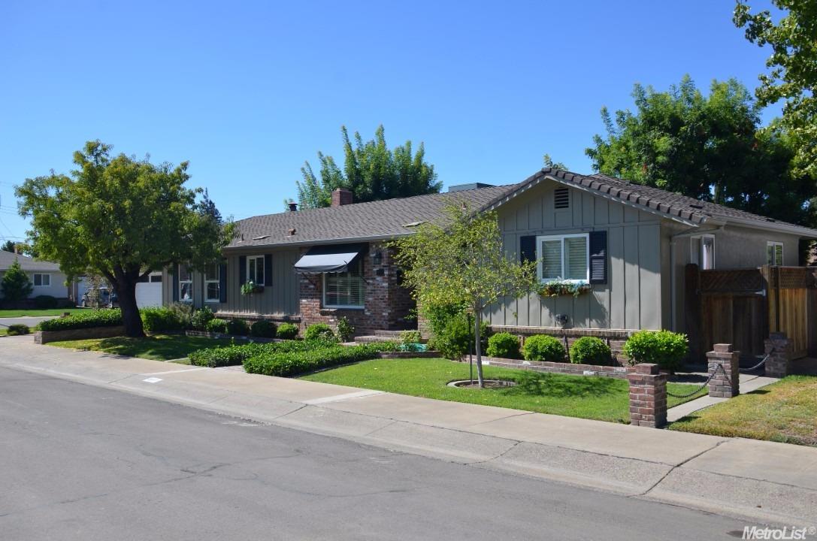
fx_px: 713
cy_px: 270
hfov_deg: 59.6
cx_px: 408
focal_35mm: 32
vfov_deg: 41.5
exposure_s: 1/250
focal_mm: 21
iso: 110
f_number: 8
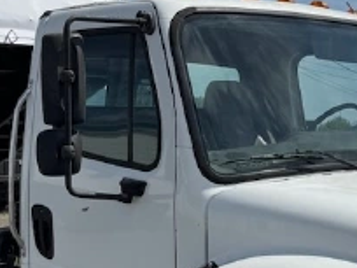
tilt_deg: +2.7
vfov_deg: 15.7
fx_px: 969
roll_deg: +1.0
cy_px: 124
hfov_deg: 20.8
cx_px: 131
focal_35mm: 94
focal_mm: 6.76
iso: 80
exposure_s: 1/7937
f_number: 1.78
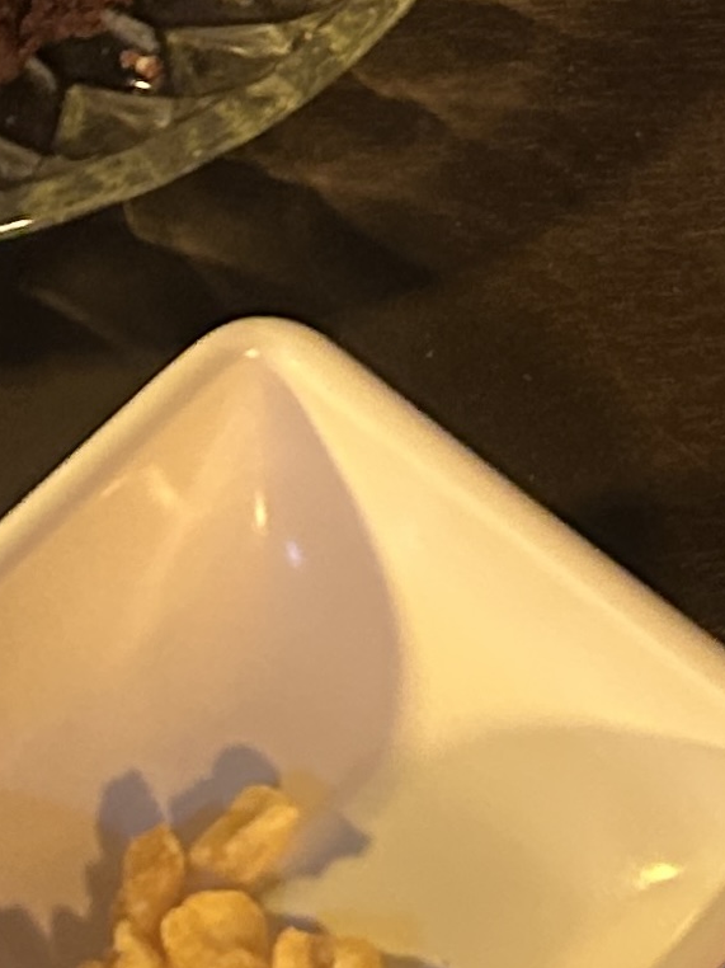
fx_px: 3437
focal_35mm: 123
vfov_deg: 14.4
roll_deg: -0.9
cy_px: -701
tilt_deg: -44.4
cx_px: 630
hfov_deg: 12.0
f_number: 1.5
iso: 1250
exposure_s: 1/15
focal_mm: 5.7
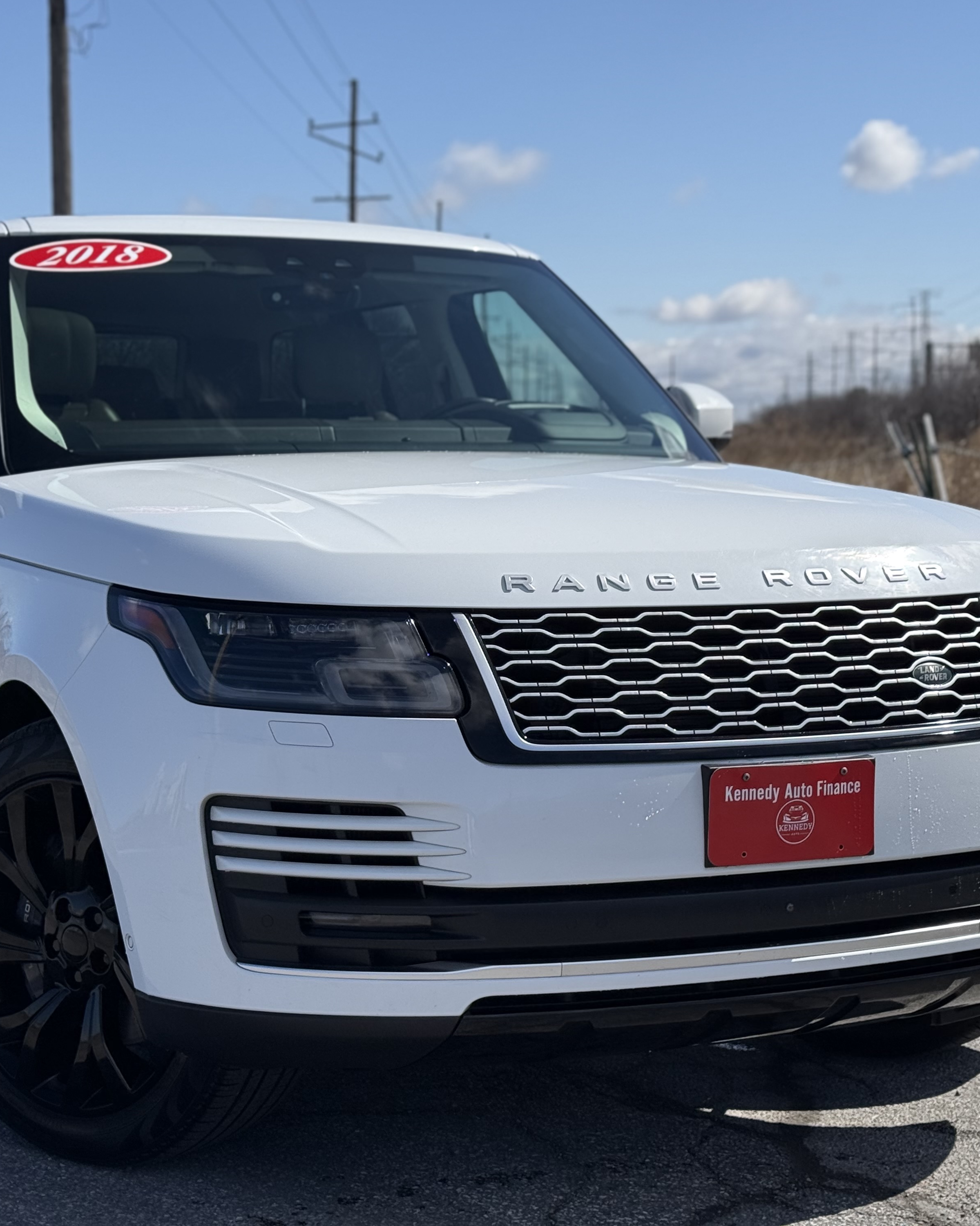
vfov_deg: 30.0
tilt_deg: -4.0
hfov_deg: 24.2
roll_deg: -0.3
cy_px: 608
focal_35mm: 63
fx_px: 2284
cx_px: 433
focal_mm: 6.76
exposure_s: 1/7143
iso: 80
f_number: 1.78
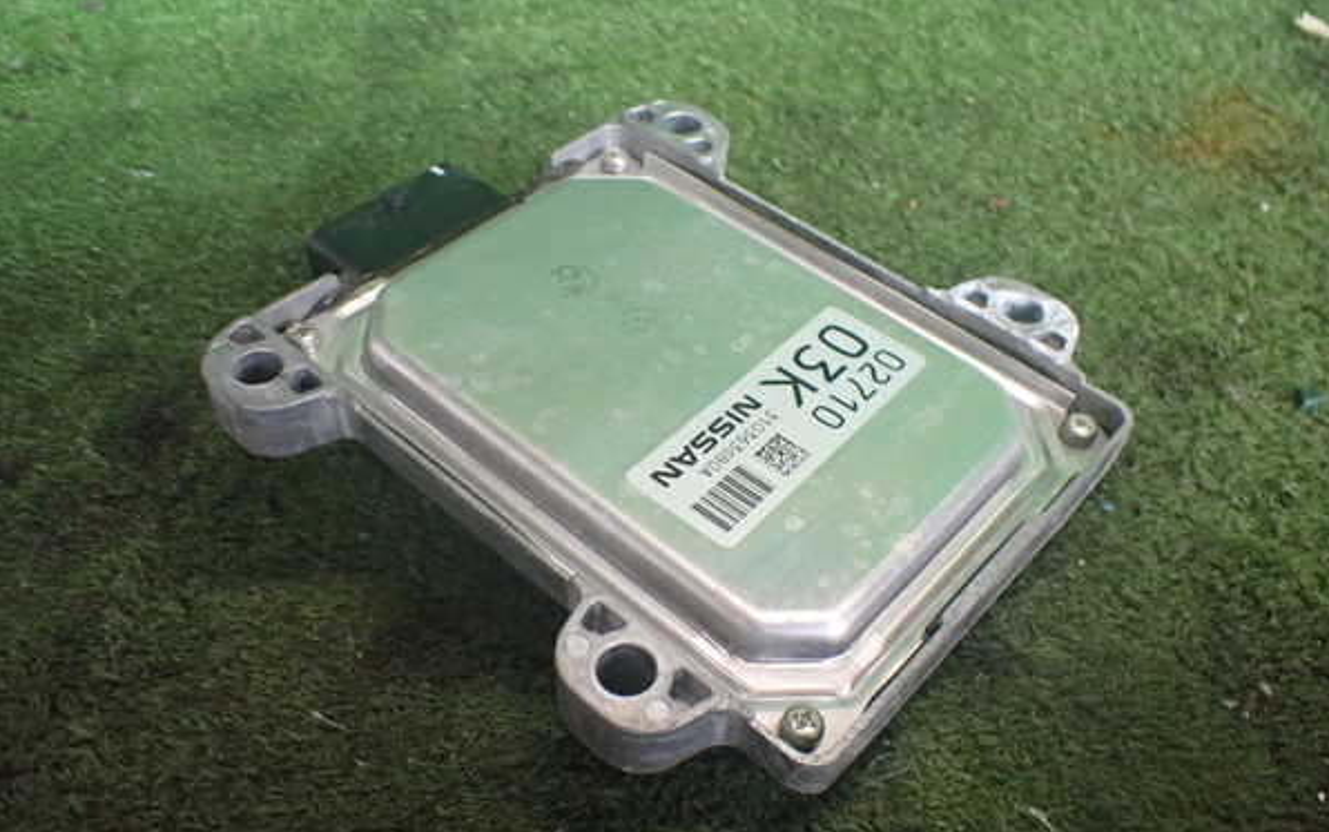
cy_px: 446
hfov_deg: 59.6
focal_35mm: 32
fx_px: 1159
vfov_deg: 39.4
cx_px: 667
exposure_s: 1/125
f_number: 2.3
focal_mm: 5.4
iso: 640
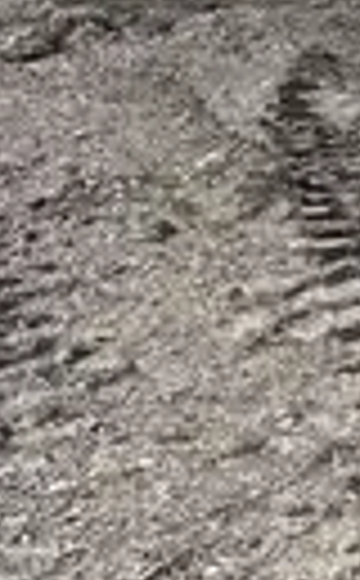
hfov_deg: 7.7
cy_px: -232
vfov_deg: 12.8
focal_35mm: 157
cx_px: 860
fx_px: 2478
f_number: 1.6
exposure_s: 1/6897
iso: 50
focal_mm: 4.2
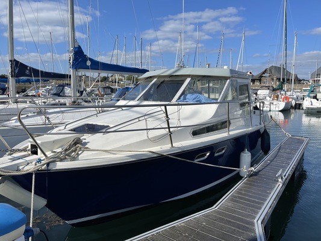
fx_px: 241
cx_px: 160
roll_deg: +0.1
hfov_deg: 67.3
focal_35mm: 26
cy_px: 120
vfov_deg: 53.1
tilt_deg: -7.4
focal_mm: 5.1
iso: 32
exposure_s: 1/6579
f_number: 1.6
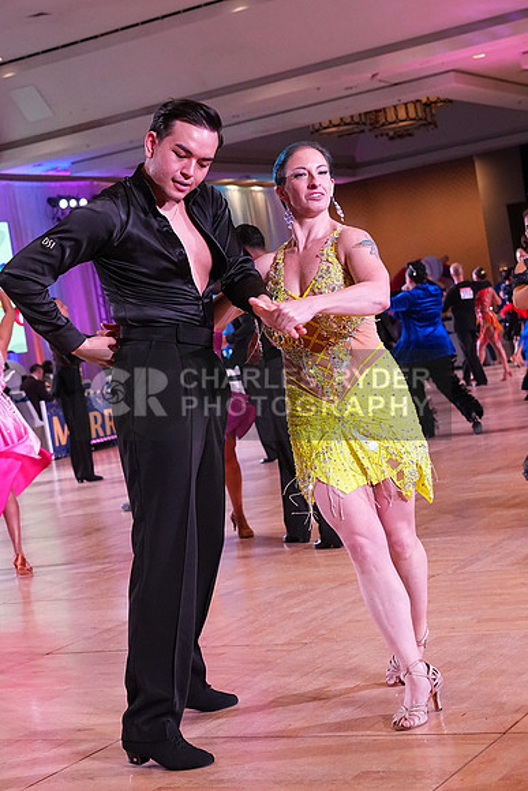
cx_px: 264
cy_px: 396
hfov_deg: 20.6
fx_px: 1451
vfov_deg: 30.5
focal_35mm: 66
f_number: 5
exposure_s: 1/400
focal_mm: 44
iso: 3200
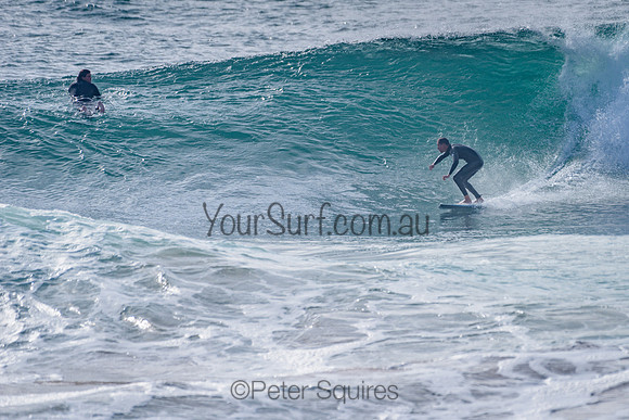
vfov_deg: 2.2
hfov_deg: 3.4
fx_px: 10698
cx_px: 379
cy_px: 163
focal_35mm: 612
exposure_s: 1/2000
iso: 110
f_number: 5.6
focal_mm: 500
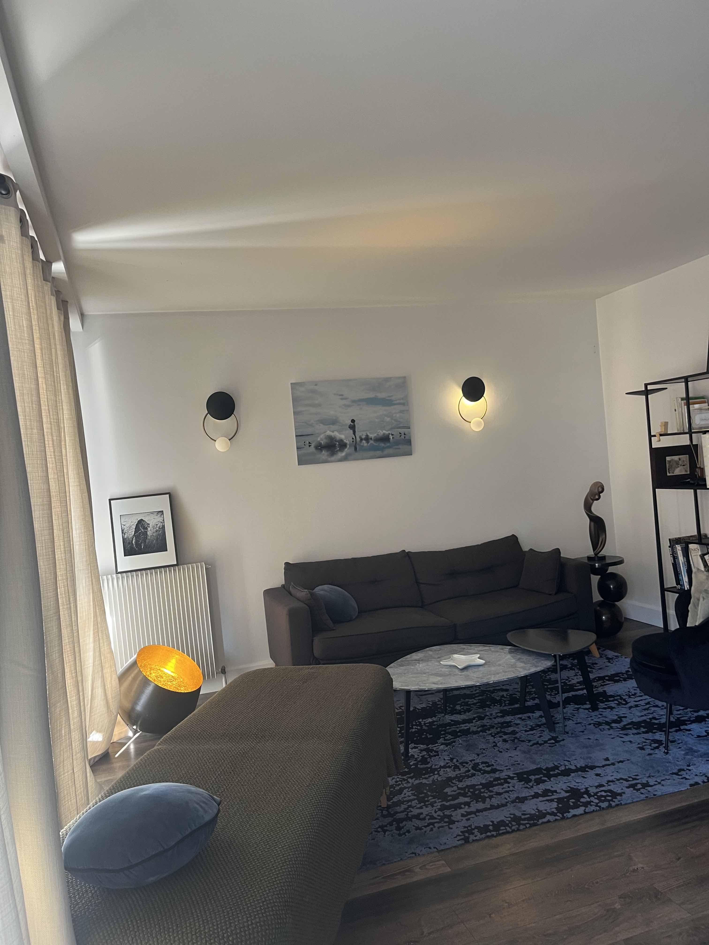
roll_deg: +5.7
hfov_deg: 53.1
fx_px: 710
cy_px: 472
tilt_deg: -2.6
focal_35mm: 26
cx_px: 354
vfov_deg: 67.3
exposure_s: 1/50
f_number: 1.6
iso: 64
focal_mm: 5.1
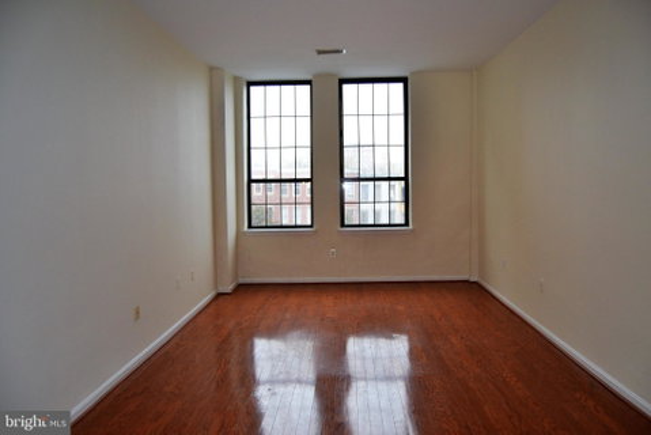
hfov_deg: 67.4
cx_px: 326
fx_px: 489
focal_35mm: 27
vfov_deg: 48.0
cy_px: 218
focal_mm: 18
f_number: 3.5
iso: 640
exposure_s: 1/60
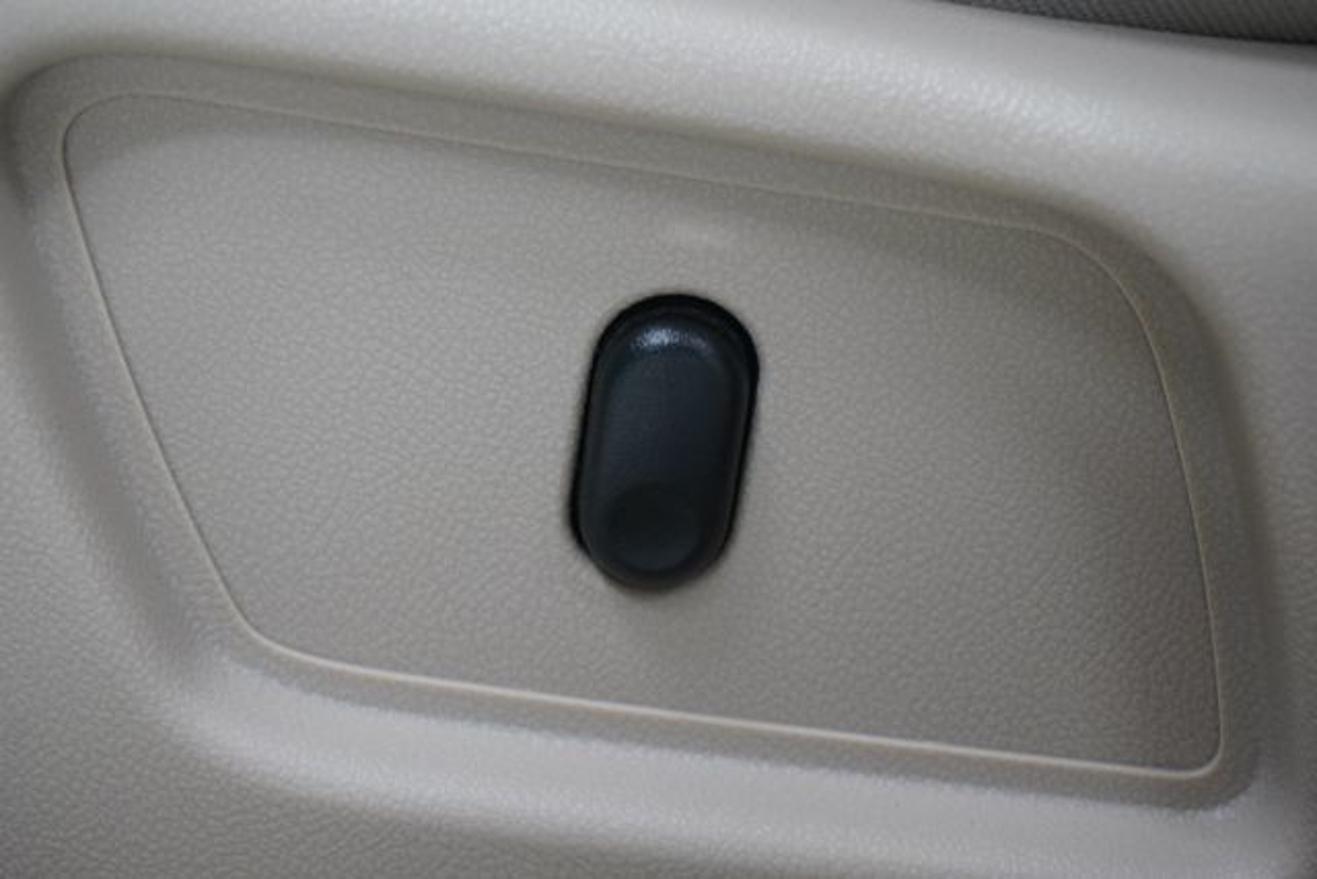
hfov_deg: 27.0
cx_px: 658
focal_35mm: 75
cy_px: 440
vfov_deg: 18.2
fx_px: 2744
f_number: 5.6
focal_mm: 50
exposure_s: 1/80
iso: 800
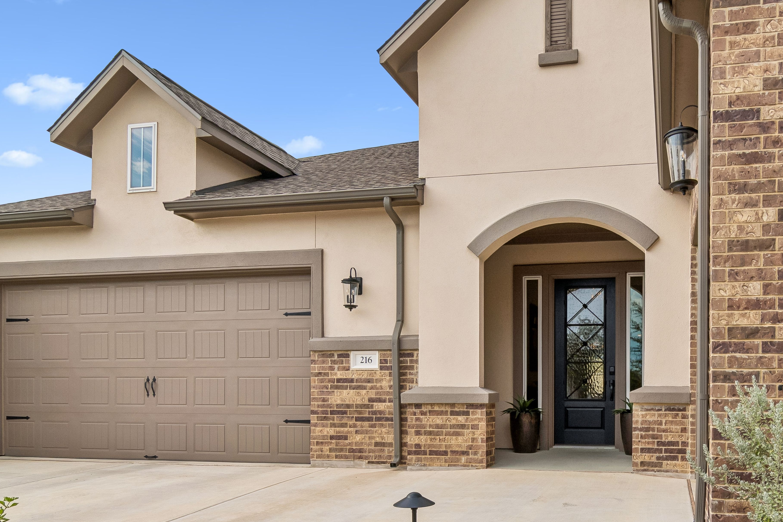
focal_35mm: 29
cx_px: 547
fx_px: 631
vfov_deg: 43.4
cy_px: 397
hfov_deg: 61.5
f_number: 8
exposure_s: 1/400
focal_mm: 13
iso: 100
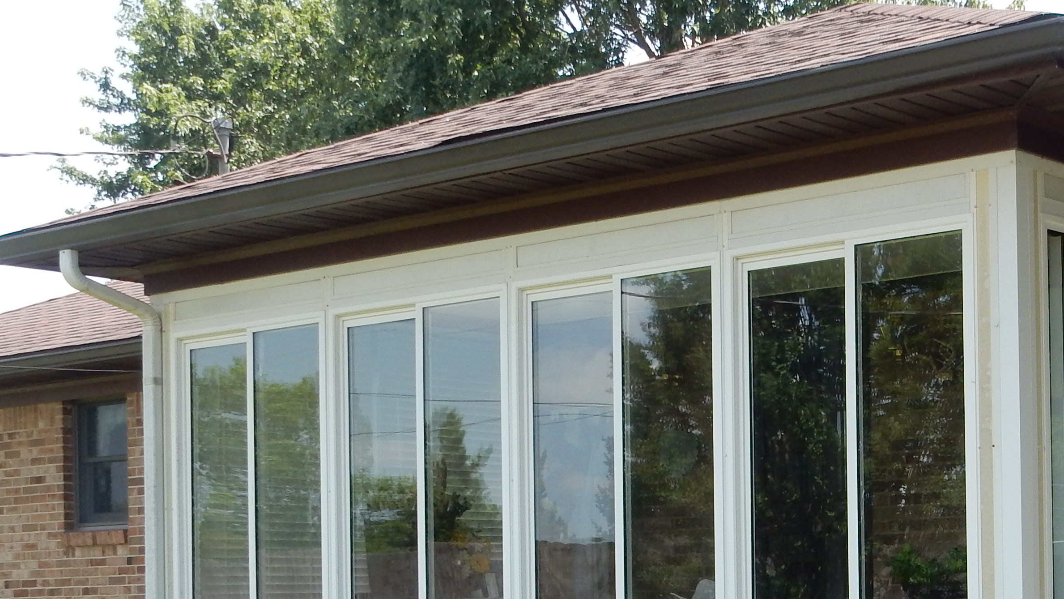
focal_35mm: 76
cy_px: 585
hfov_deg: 27.3
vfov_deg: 15.6
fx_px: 2144
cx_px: 856
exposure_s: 1/320
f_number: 4
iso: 125
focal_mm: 6.4
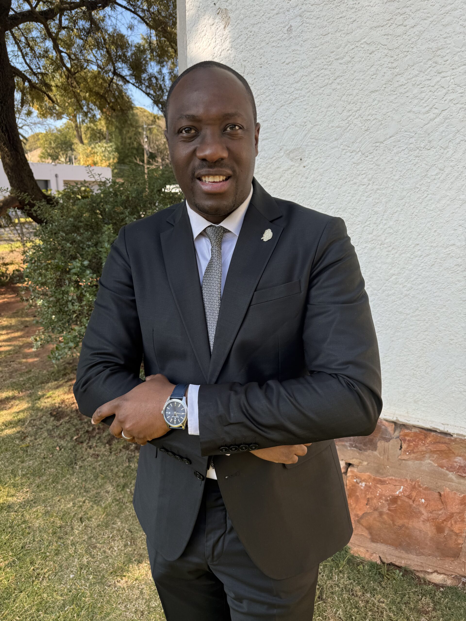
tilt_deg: -13.2
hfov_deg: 56.8
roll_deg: -0.2
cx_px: 233
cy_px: 310
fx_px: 431
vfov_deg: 71.6
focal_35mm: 24
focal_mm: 6.76
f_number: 1.78
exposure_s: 1/563
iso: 80
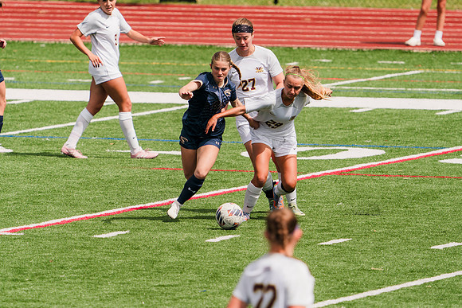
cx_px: 230
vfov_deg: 2.3
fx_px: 7801
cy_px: 129
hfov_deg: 3.4
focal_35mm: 608
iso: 250
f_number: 6.3
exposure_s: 1/1600
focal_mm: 470
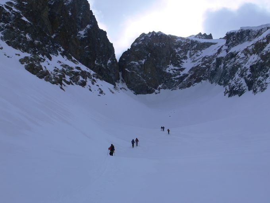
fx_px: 289
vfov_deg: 38.7
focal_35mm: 37
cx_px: 135
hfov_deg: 50.1
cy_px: 102
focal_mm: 7.8
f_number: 8
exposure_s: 1/400
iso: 80
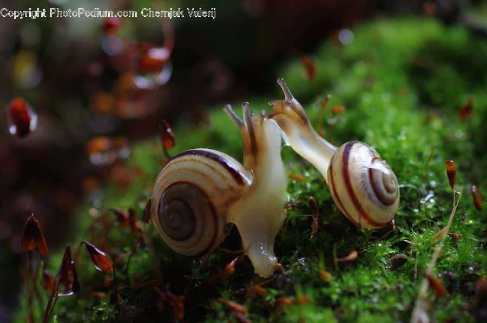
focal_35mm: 135
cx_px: 244
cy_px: 162
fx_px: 1823
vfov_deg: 10.1
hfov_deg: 15.2
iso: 100
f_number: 4.5
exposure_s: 1/15
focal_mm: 90
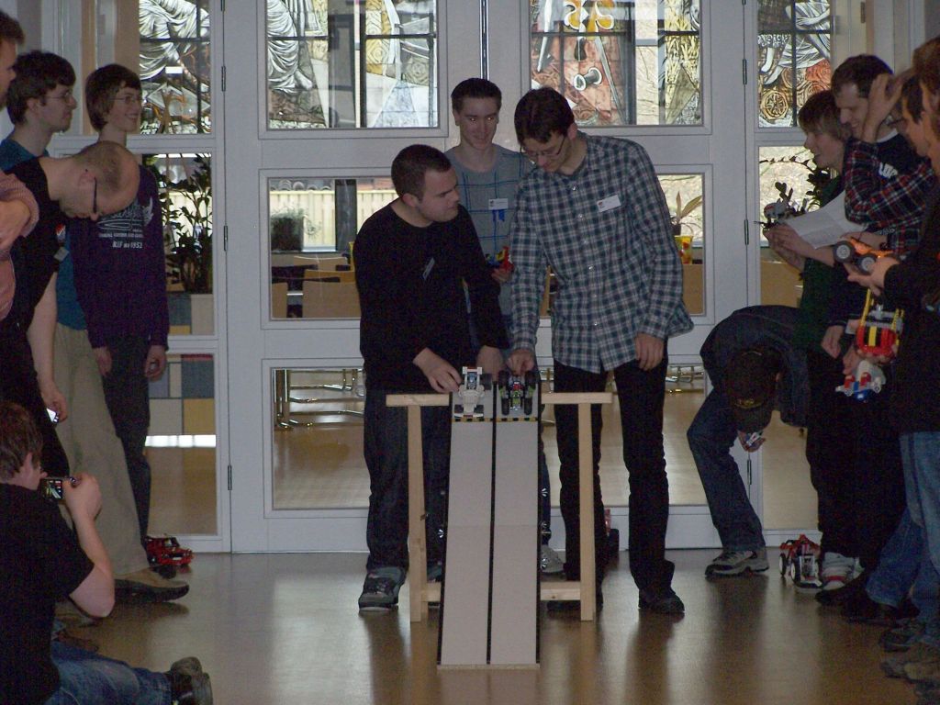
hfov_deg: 11.7
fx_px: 4589
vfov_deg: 8.8
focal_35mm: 169
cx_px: 470
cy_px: 352
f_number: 3.2
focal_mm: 28
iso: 140
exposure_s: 1/125
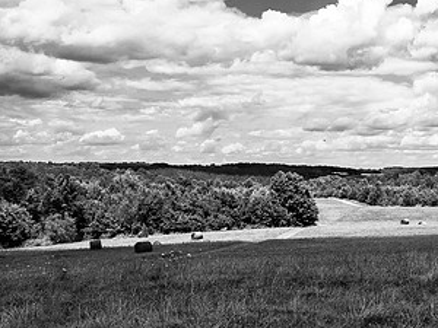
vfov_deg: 25.2
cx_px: 420
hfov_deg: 31.2
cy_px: 144
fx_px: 734
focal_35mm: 58
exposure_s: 1/640
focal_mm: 15
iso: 200
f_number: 8
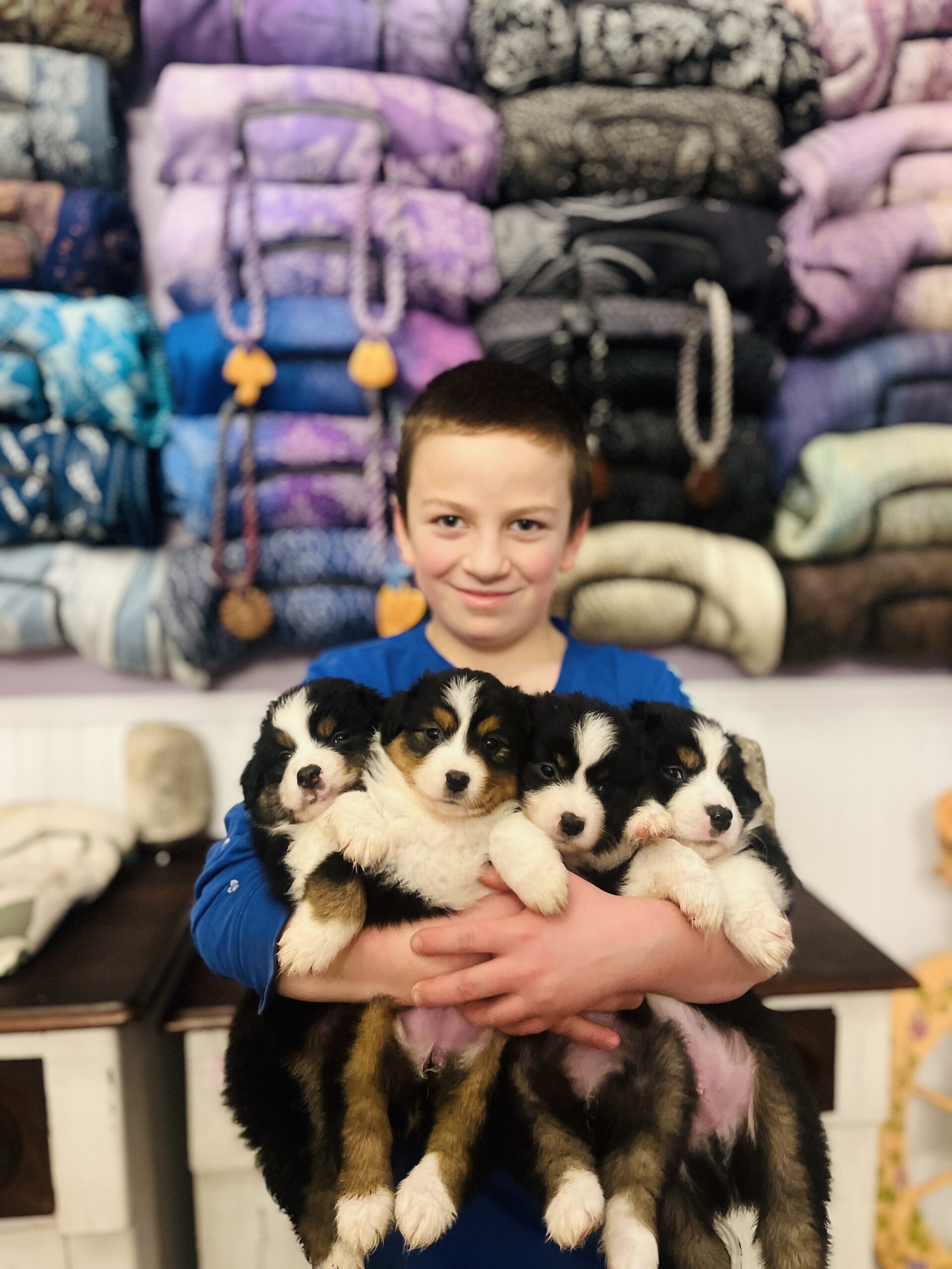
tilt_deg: -6.7
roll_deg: +0.6
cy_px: 634
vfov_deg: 67.3
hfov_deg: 53.1
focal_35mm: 26
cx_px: 476
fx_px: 953
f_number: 1.6
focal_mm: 5.1
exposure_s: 1/40
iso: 500
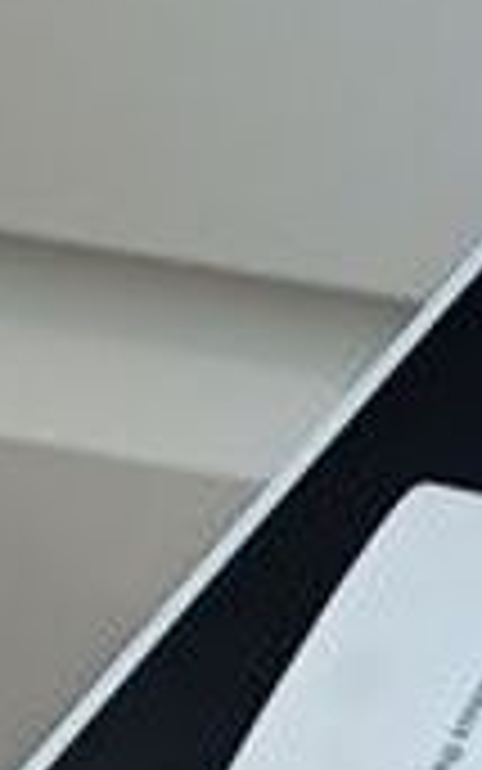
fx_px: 4326
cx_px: 865
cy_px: 2177
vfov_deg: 8.7
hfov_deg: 6.2
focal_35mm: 206
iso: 320
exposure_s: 1/33.3
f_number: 1.8
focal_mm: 4.65
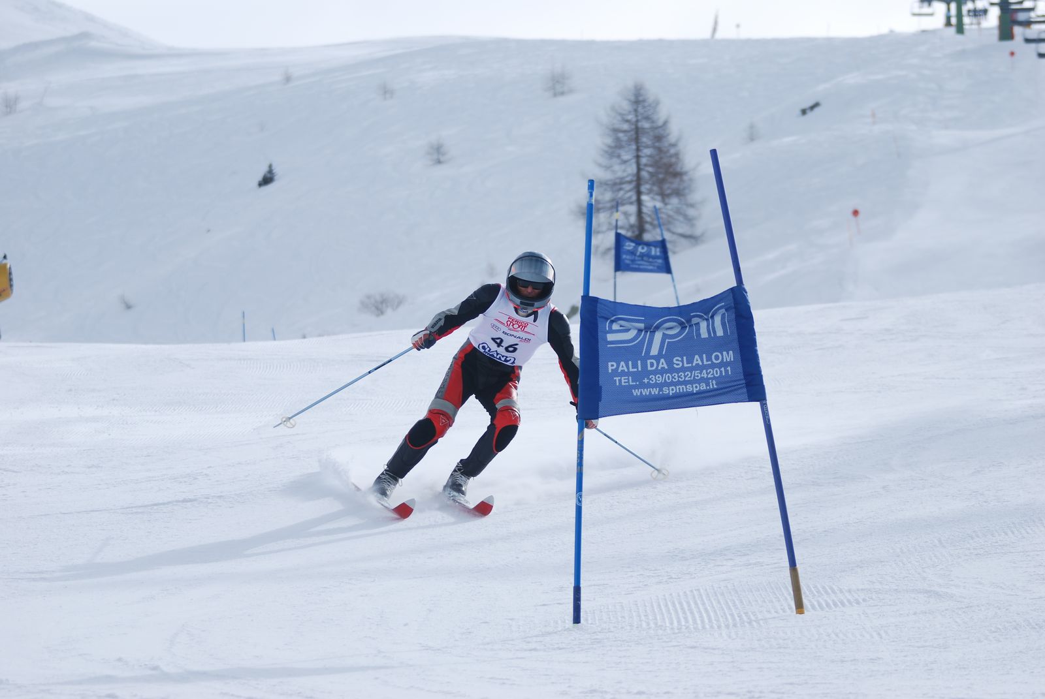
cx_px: 522
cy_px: 350
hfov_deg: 11.2
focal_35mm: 183
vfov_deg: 7.5
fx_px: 5318
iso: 100
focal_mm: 122
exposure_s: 1/1000
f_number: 4.8
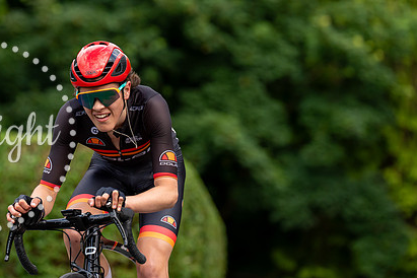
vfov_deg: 5.6
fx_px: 2861
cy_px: 83
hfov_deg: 8.3
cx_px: 138
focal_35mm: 247
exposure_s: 1/800
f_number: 4
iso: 400
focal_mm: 175
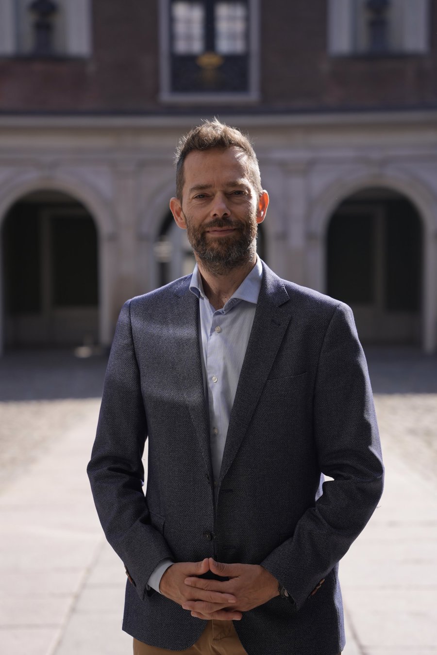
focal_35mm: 70
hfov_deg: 19.5
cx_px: 218
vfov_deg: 28.8
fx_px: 1274
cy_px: 328
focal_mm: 70
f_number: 2.8
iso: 100
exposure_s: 1/1000
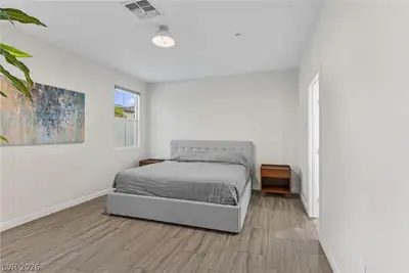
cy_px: 136
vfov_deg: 70.5
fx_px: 193
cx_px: 204
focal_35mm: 17
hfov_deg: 93.3
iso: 400
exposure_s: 1/80
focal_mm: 17
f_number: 8
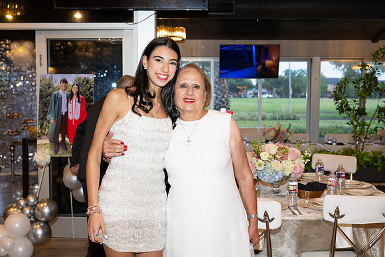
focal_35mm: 45
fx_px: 481
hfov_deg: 43.6
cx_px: 192
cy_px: 128
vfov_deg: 29.9
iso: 1000
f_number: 5.6
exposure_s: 1/80
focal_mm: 45
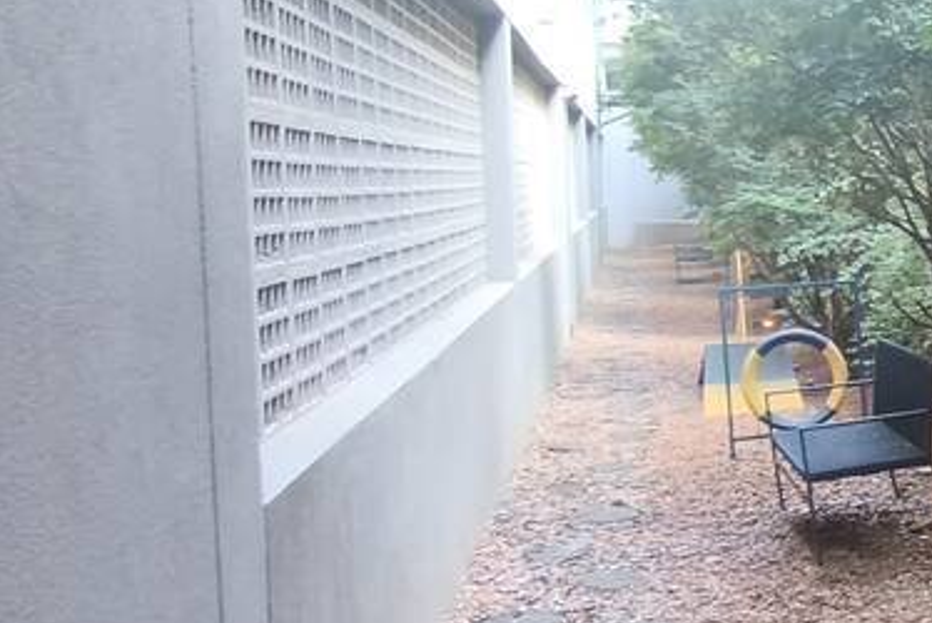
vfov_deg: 22.7
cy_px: 294
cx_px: 1271
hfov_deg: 27.0
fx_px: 1554
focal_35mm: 60
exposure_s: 1/30
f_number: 2.2
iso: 250
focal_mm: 1.91
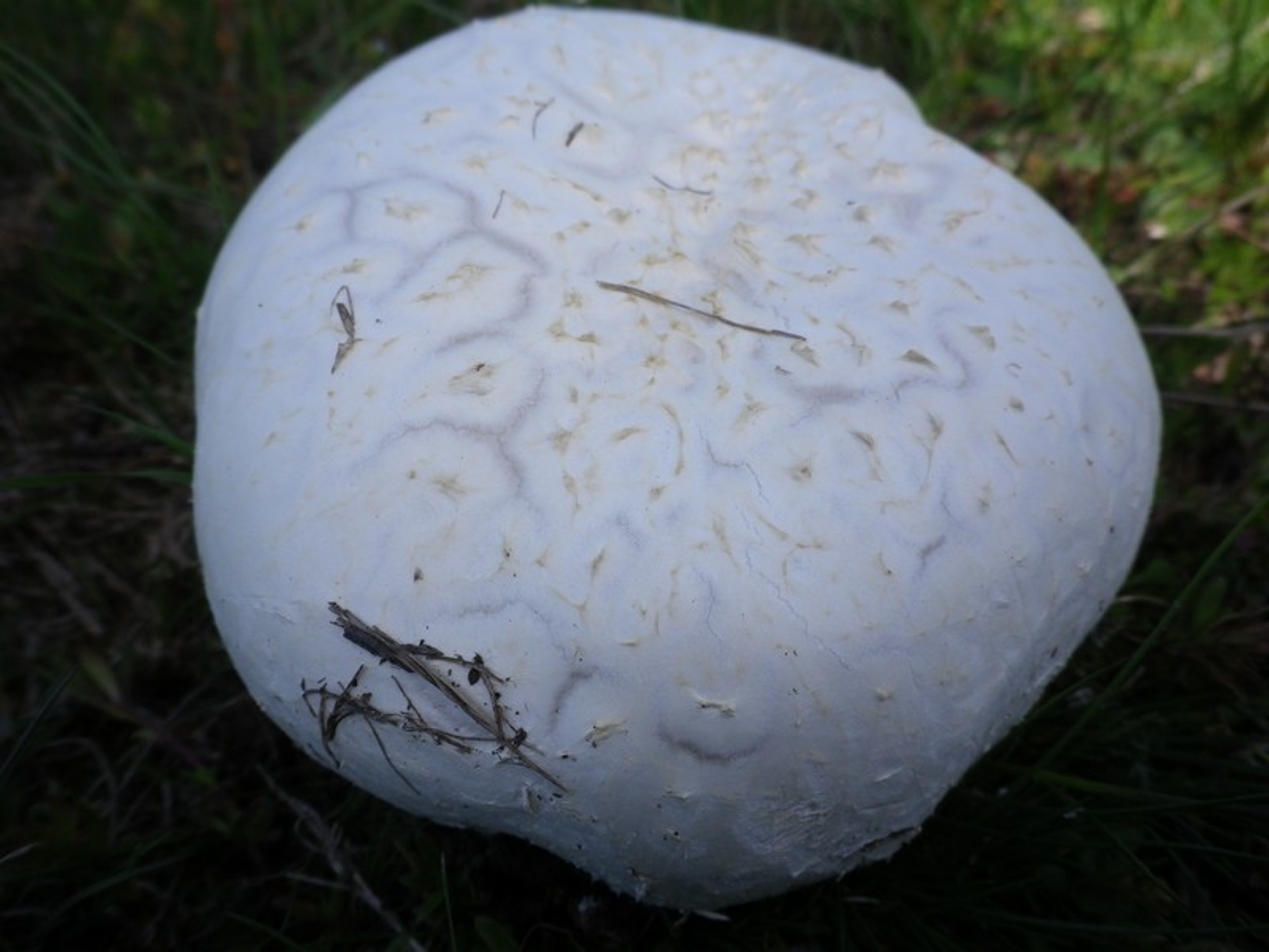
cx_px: 634
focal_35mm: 35
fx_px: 1283
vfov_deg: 40.7
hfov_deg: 52.6
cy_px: 476
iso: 80
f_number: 3.9
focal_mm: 6.36
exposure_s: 1/500
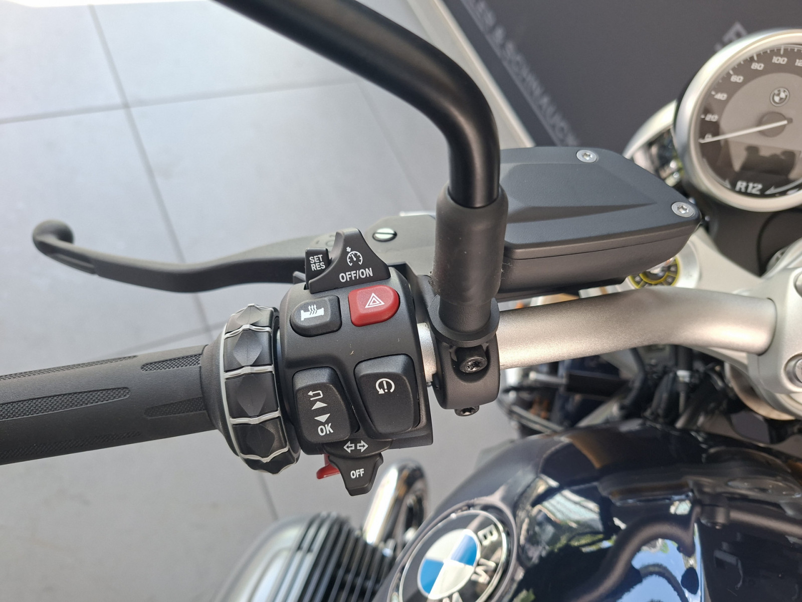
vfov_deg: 58.9
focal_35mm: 23
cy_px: 301
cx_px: 401
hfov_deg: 73.9
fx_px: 533
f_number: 1.8
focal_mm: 5.54
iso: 100
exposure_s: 1/100
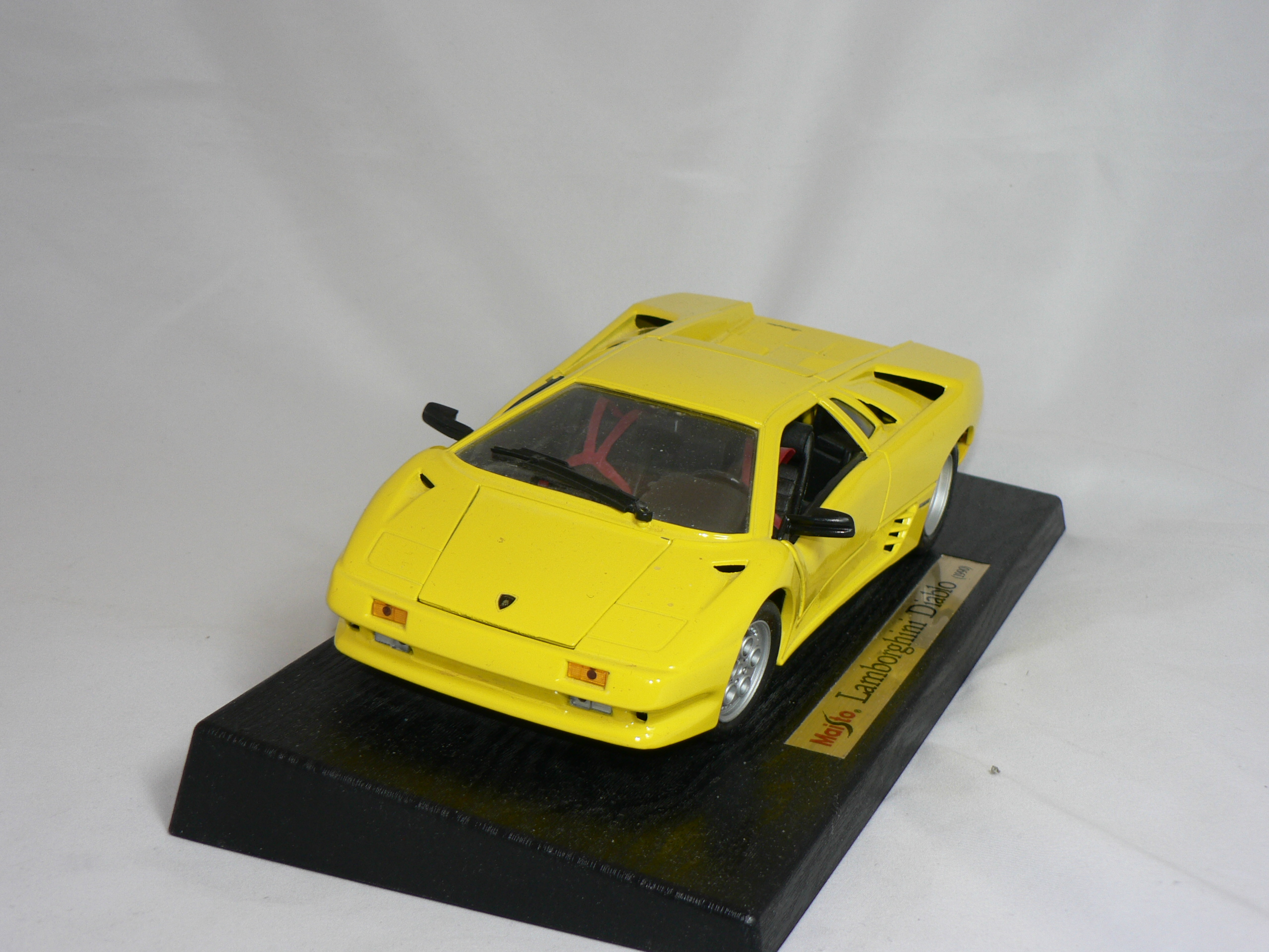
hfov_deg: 36.2
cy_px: 476
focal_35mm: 53
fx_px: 1943
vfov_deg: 27.5
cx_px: 634
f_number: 2.8
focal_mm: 8.8
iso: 80
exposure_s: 1/60
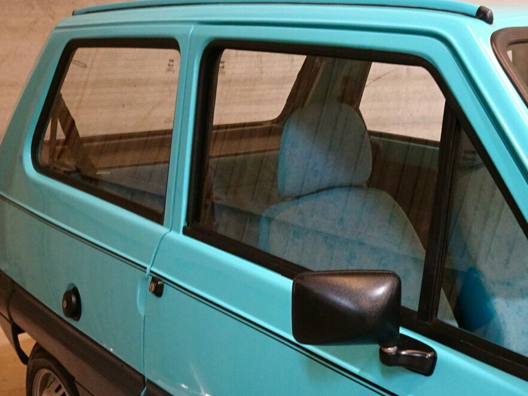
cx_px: 326
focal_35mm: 49
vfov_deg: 29.5
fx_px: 747
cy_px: 252
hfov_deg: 38.7
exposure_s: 1/10
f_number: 4
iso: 800
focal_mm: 6.17
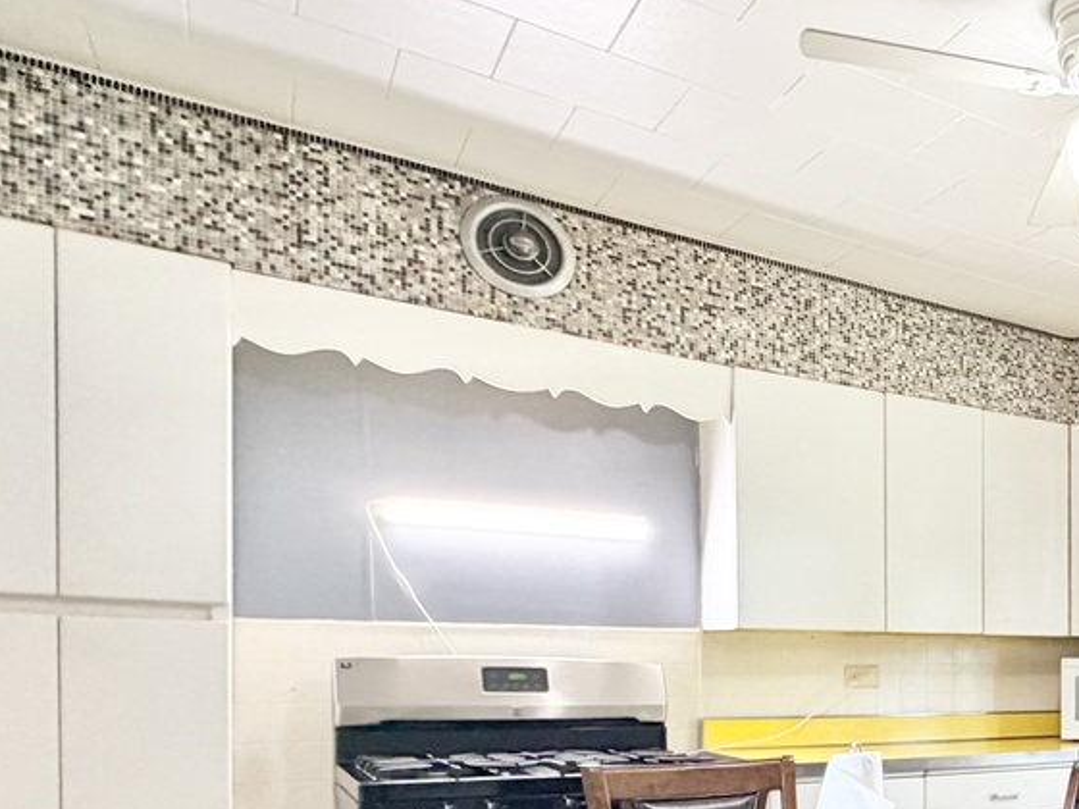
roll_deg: -0.7
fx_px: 1122
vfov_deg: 37.3
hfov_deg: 39.2
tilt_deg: -4.2
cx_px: 1258
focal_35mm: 36
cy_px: 717
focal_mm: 2.22
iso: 200
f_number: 2.2
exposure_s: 1/60
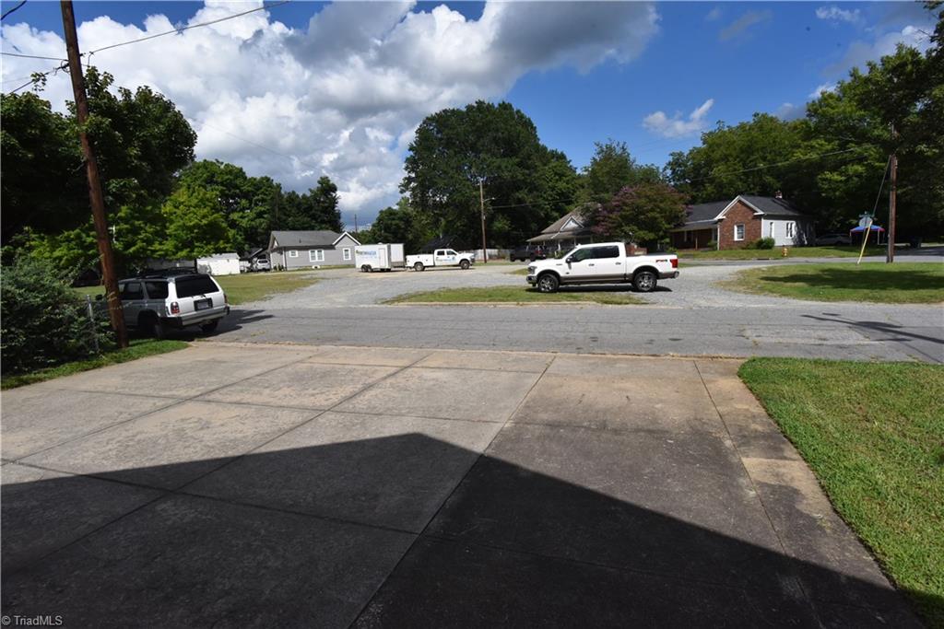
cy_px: 314
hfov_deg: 93.3
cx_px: 472
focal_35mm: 17
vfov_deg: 70.5
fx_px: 446
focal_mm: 17
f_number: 16
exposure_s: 1/1250
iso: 1250
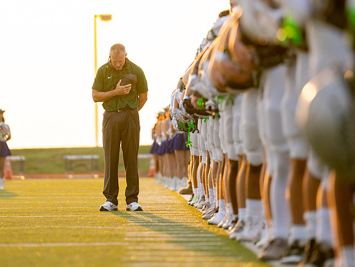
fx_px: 2791
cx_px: 121
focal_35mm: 272
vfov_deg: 5.5
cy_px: 102
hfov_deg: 7.3
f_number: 2.8
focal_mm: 200
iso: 500
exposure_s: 1/1600
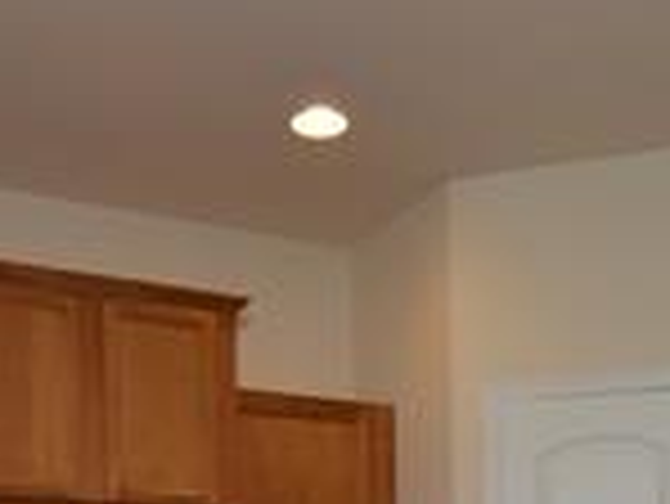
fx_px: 1201
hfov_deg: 31.1
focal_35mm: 62
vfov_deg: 20.6
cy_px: 729
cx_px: 391
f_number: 10
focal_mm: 15
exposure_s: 1/160
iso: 1250
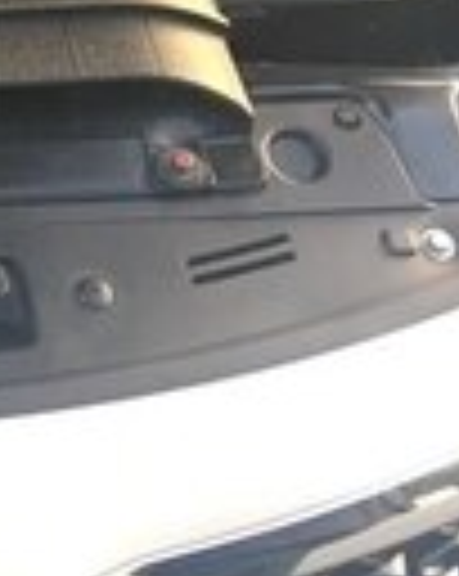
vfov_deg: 15.9
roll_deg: -0.8
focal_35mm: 110
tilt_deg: -40.3
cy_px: -315
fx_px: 1872
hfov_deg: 12.8
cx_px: -342
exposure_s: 1/33
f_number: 2.2
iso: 40
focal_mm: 4.15
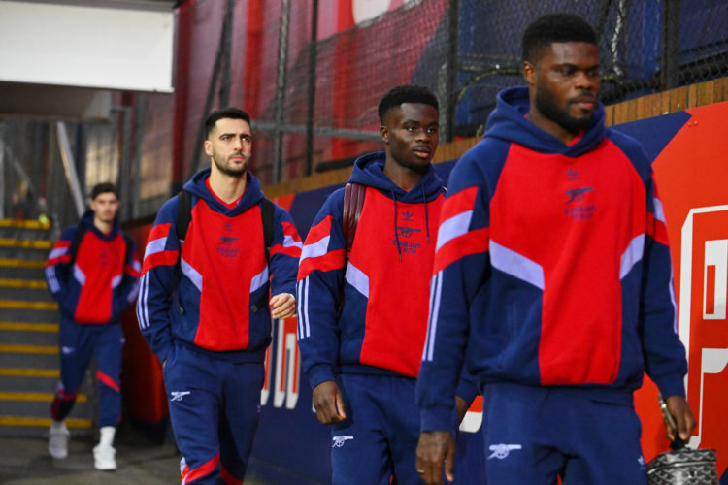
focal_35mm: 103
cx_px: 364
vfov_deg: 13.3
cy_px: 242
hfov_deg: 19.8
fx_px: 2083
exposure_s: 1/500
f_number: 4
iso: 8000
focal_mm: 103
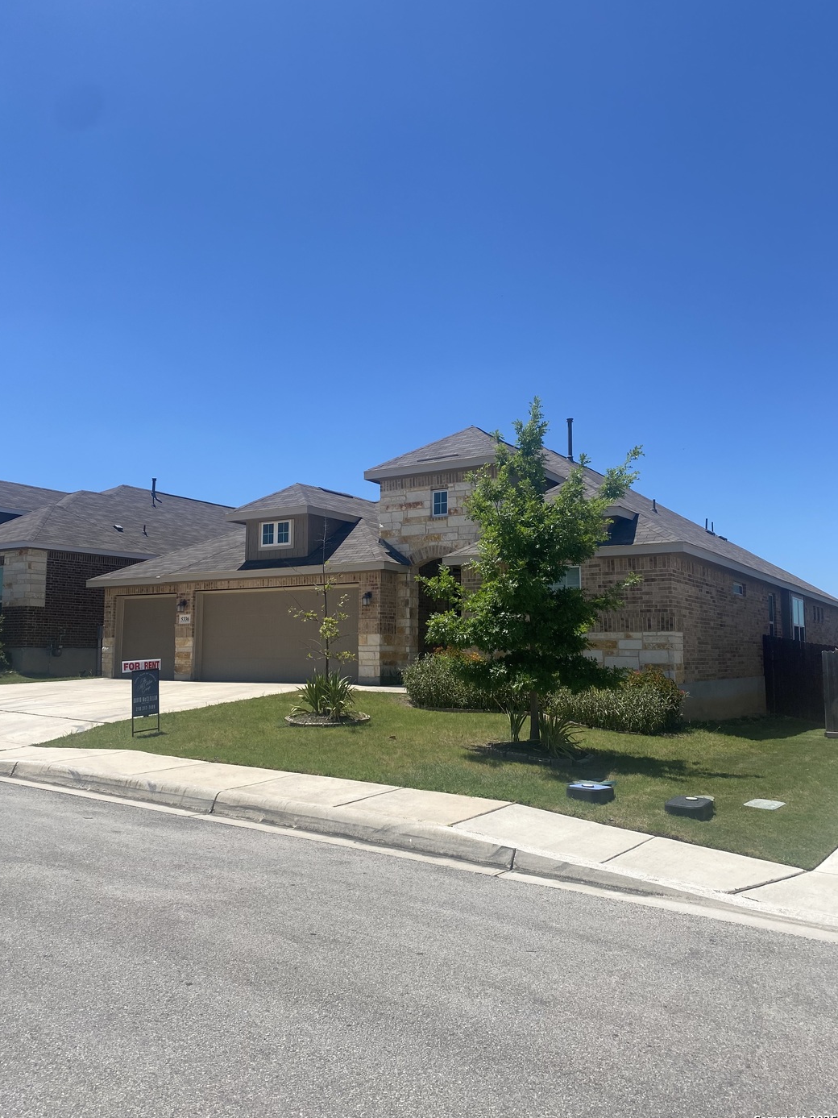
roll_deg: -0.1
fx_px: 872
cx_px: 404
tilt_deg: +5.7
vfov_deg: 65.3
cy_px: 559
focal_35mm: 27
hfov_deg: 51.3
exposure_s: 1/3731
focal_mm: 4.25
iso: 32
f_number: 1.8
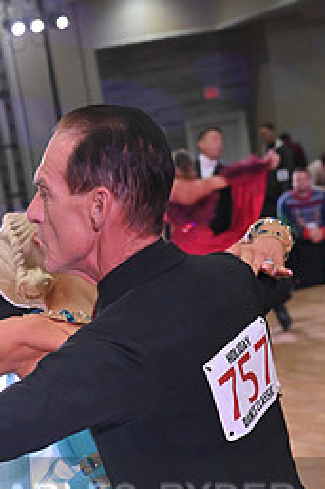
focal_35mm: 113
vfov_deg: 17.6
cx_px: 64
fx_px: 1532
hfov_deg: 12.1
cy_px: 521
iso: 3200
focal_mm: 50
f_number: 5.6
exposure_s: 1/400
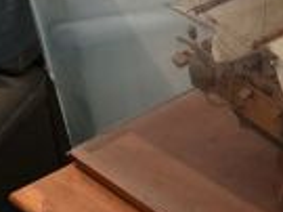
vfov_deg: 14.2
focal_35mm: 103
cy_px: 25
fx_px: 841
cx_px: 488
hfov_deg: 16.4
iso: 100
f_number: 1.8
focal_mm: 3
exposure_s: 1/60
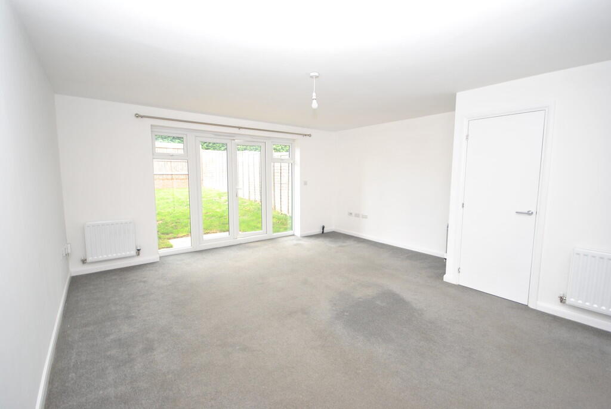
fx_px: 255
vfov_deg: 77.5
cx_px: 306
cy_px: 204
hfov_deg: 100.3
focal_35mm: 15
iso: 200
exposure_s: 1/60
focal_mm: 10
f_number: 4
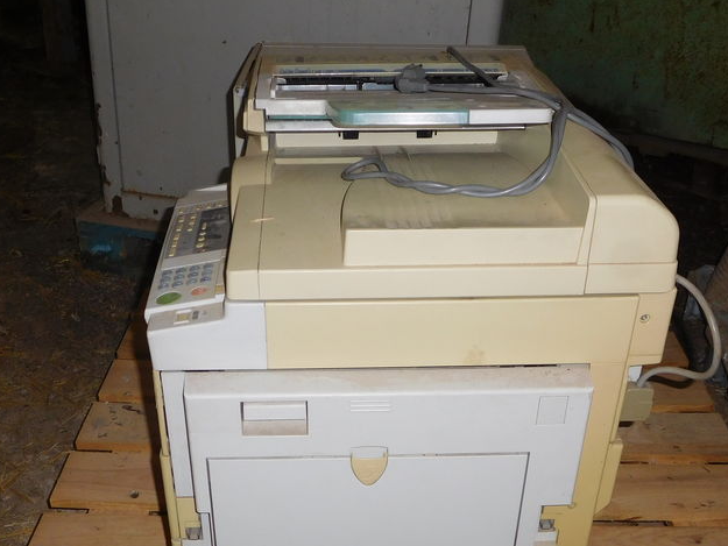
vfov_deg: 35.7
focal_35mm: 40
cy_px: 357
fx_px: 841
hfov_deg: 46.8
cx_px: 346
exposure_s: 1/30
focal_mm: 4.5
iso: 200
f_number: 3.4
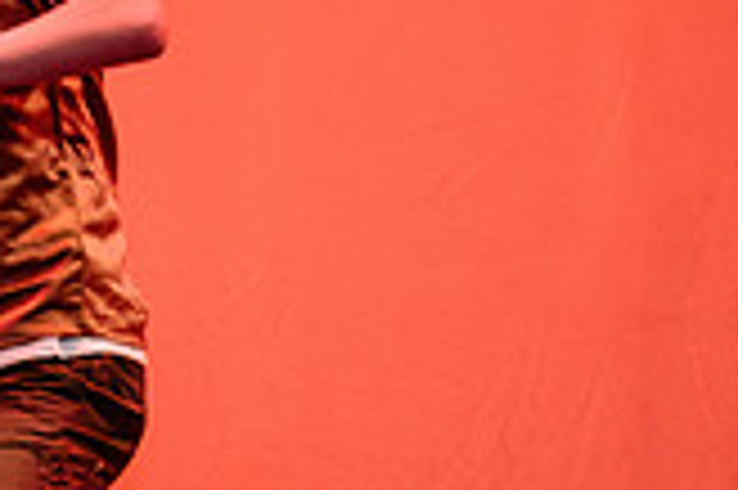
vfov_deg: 1.5
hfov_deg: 2.3
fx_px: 18308
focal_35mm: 894
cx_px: -191
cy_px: 492
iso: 1250
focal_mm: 200
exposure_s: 1/500
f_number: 2.8
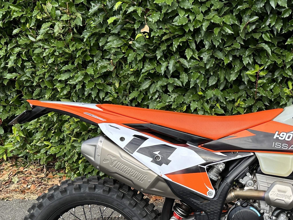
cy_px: 177
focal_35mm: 42
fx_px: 356
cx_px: 255
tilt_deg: -21.6
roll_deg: -0.4
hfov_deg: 41.7
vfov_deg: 33.3
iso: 80
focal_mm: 6.86
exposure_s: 1/1198
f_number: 1.78
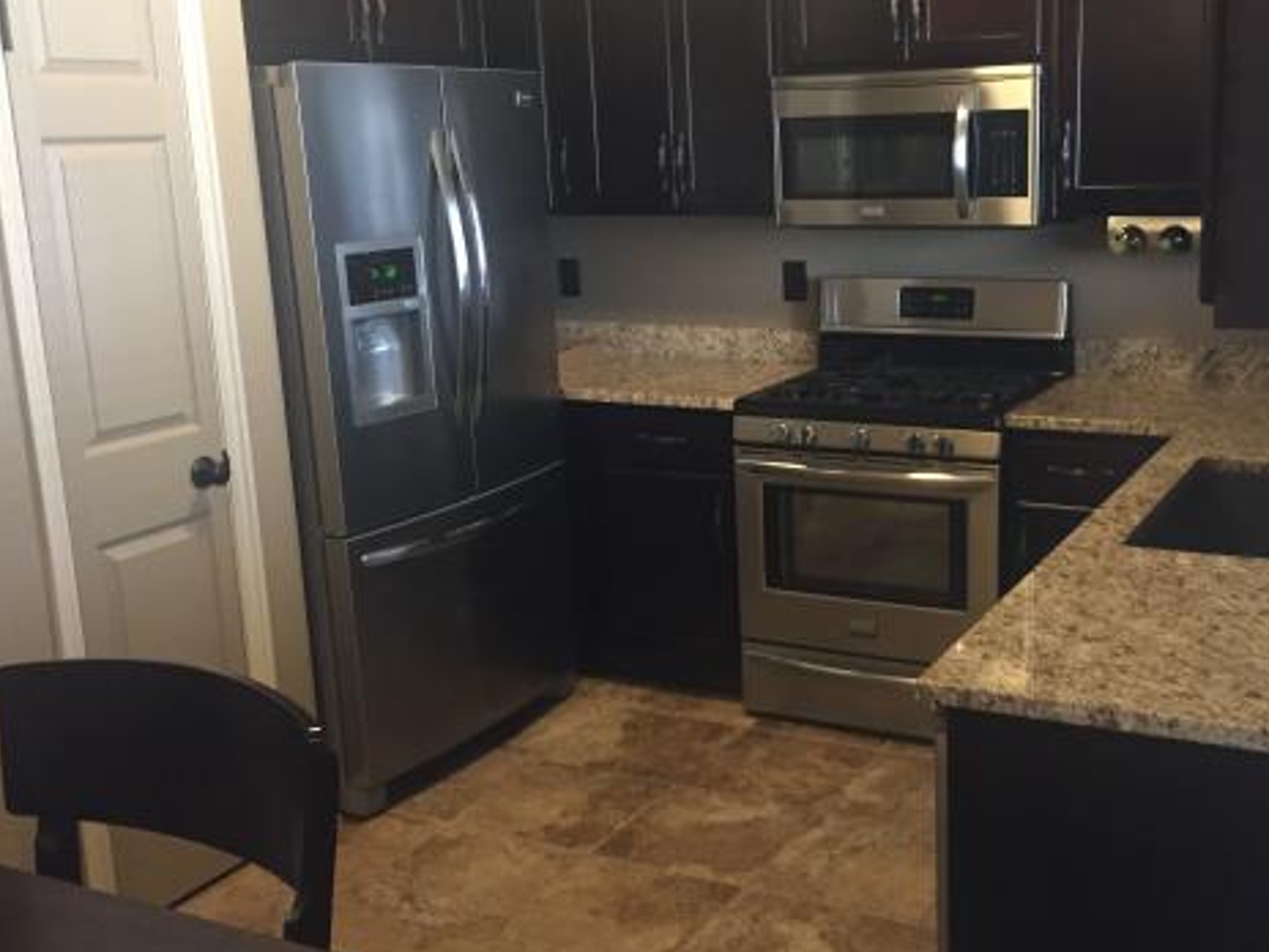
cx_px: 763
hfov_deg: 46.5
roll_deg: +1.3
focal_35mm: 40
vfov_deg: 36.0
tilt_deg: -13.2
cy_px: 481
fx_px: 1466
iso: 250
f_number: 2.2
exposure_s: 1/15
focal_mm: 4.15
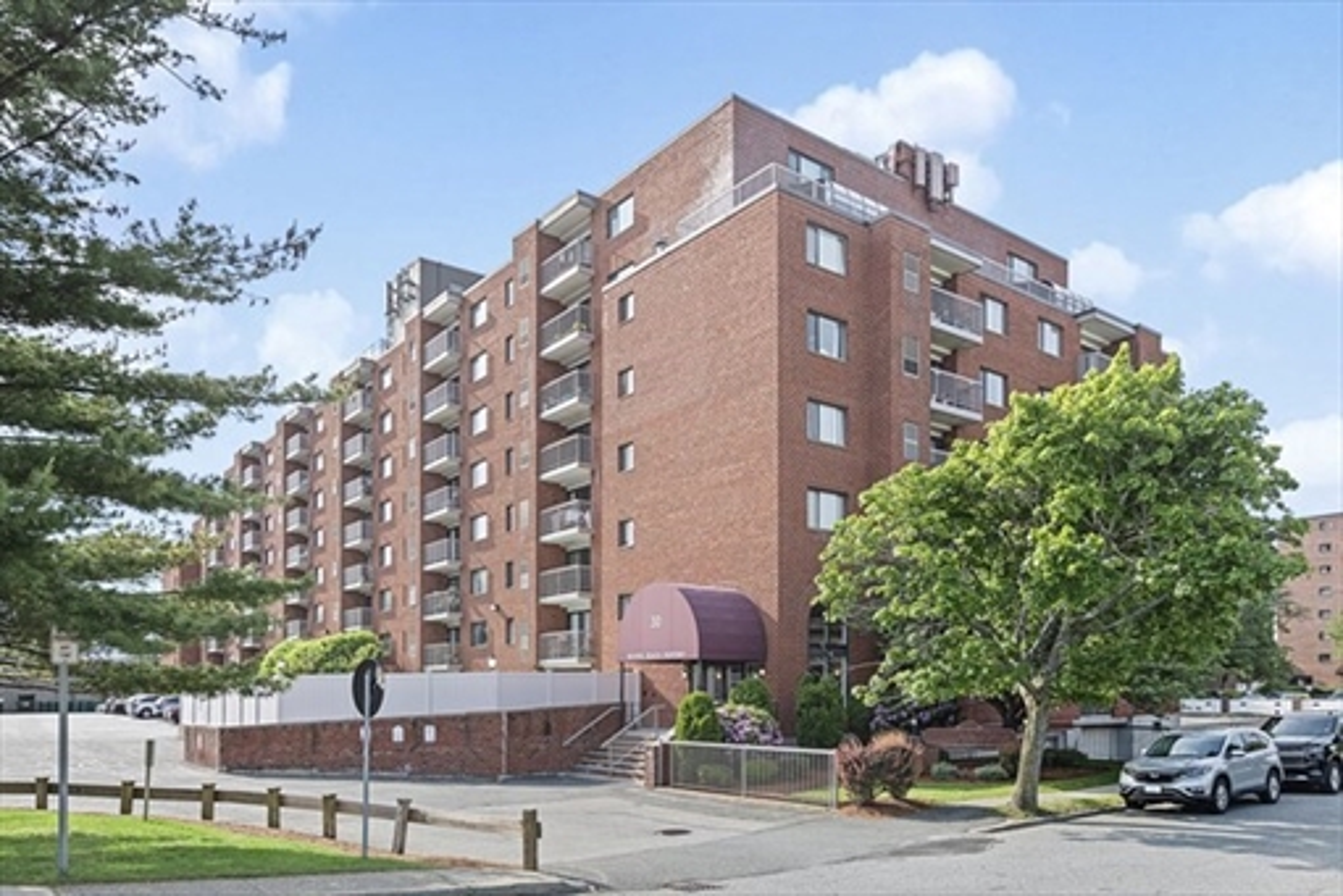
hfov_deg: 73.7
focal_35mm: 24
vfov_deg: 53.2
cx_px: 672
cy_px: 448
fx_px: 896
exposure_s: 1/3200
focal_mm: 16
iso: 200
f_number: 4
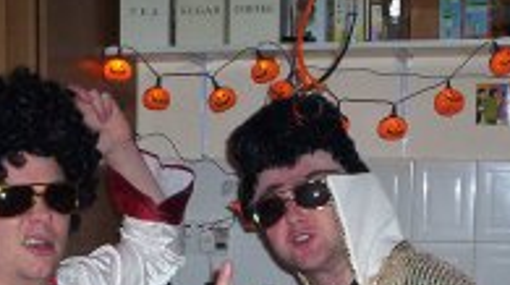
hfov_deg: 24.5
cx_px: 214
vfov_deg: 13.6
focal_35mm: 87
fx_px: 1175
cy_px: 303
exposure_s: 1/60
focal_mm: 4.99
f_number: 4.5
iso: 140
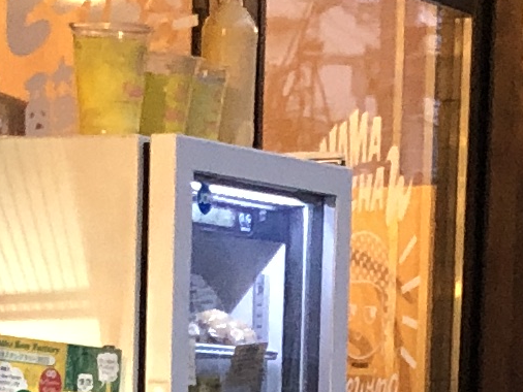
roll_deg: +0.2
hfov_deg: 8.9
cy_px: 852
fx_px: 3371
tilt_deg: -3.6
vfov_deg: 6.4
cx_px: 286
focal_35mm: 223
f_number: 1.8
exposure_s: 1/17
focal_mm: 4
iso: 100
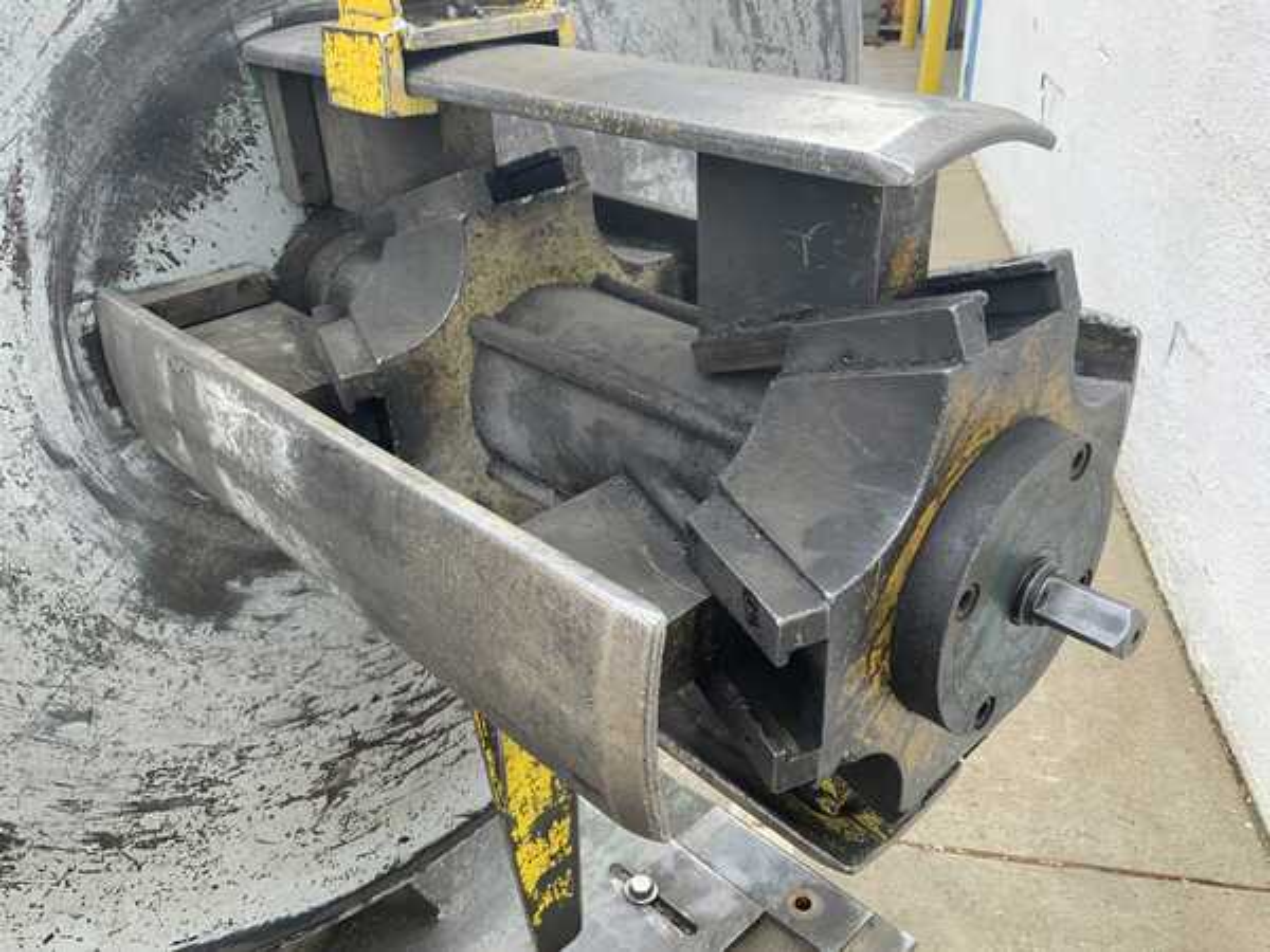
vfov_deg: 48.2
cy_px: 476
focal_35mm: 29
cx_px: 635
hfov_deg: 61.7
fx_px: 1064
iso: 16
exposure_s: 1/175
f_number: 1.8
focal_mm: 3
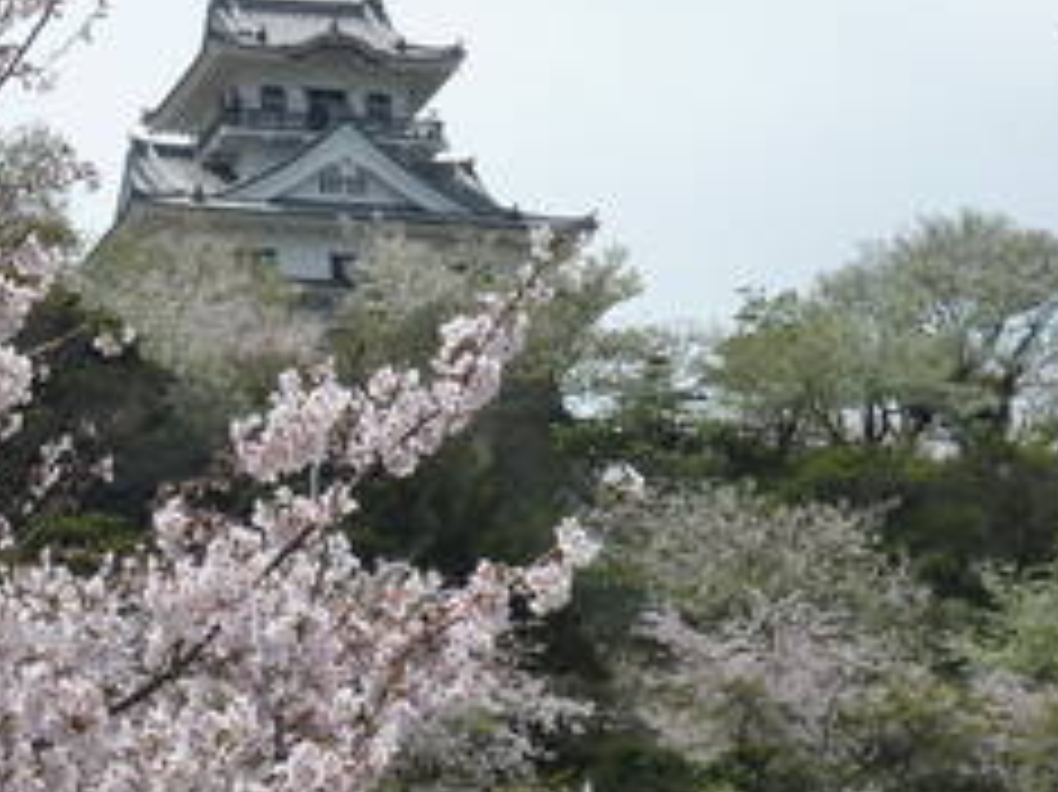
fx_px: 5957
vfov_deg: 7.6
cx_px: 329
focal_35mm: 195
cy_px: 317
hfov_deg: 10.1
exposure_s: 1/640
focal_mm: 11.9
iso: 125
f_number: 5.6
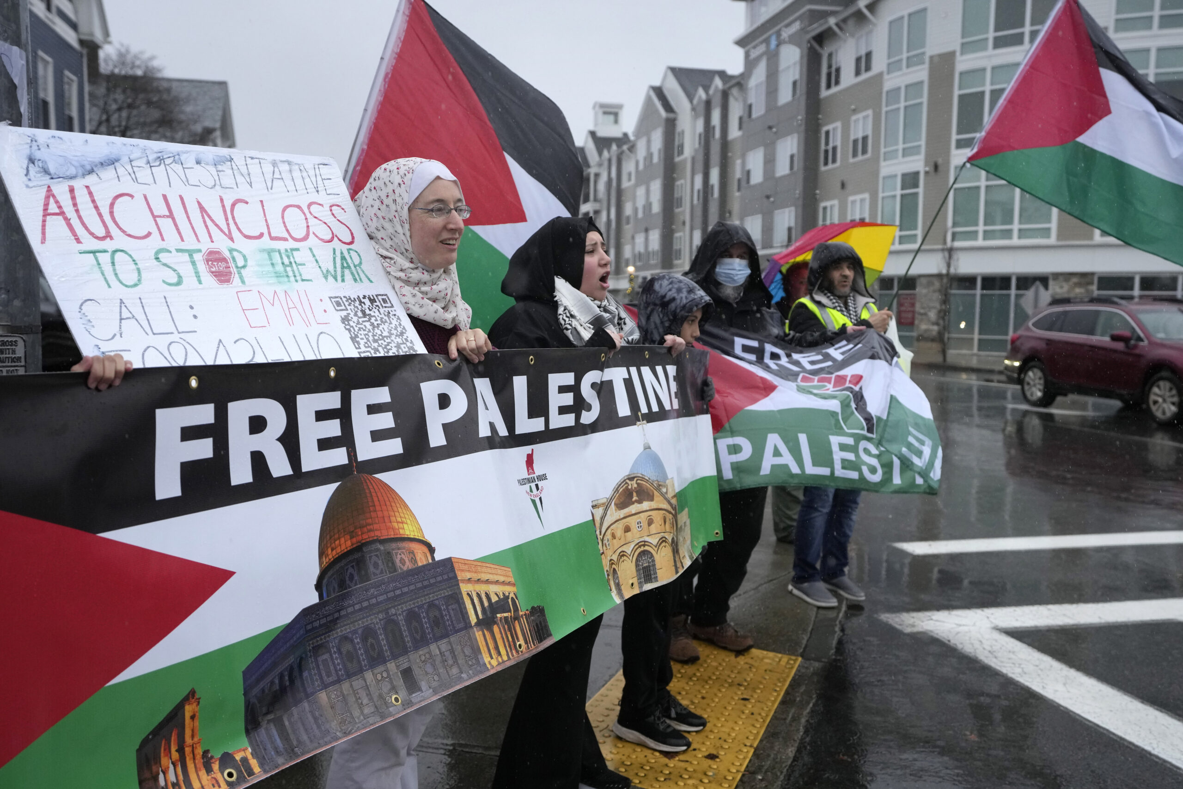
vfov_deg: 38.9
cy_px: 394
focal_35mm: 34
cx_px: 592
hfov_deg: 55.8
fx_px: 1117
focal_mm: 34
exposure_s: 1/1600
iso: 2000
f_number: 4
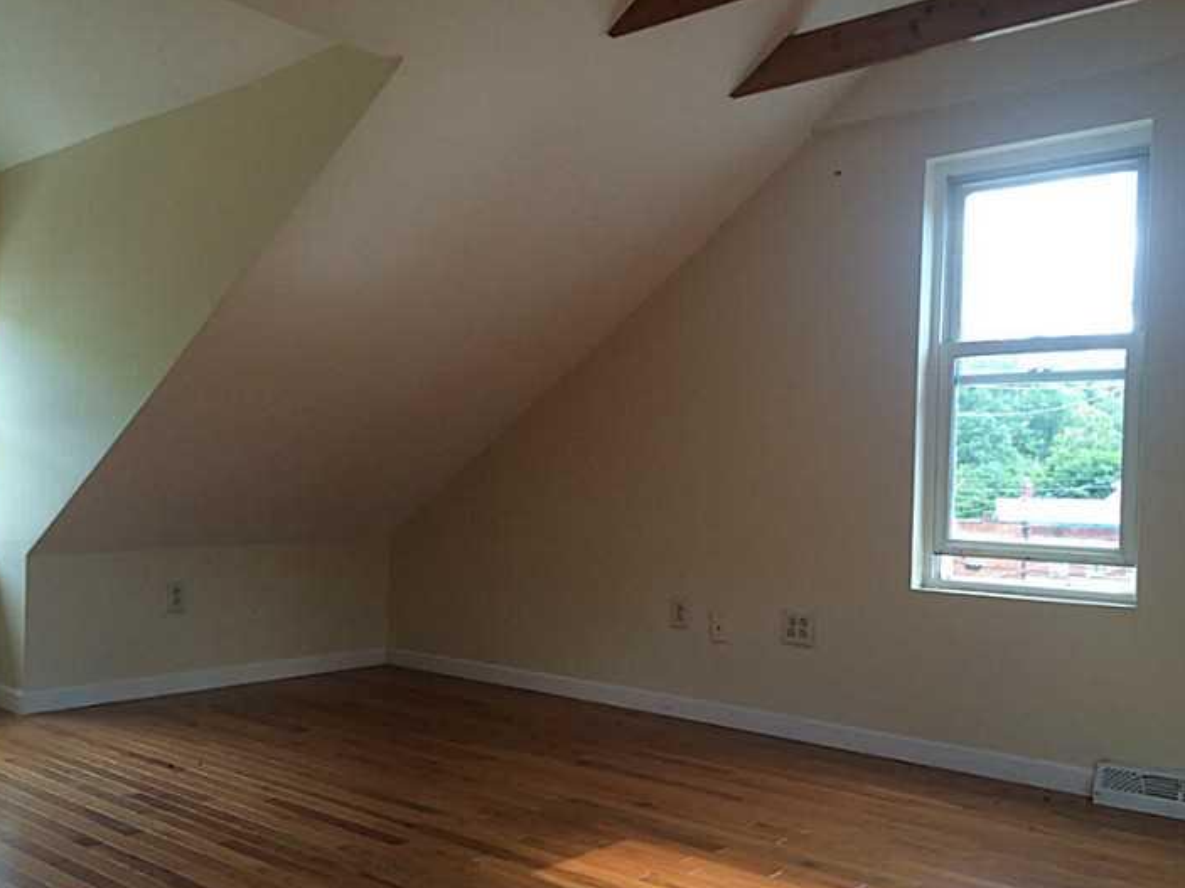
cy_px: 490
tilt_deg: +2.8
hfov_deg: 55.3
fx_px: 1129
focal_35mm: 33
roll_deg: -1.8
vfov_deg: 42.9
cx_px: 625
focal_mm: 4.15
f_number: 2.2
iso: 64
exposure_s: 1/120
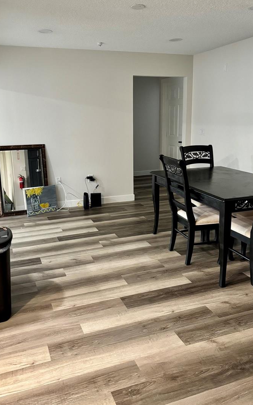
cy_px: 186
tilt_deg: -12.1
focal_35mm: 31
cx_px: 124
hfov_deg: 40.6
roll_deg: -0.2
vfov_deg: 61.1
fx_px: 342
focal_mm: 5.96
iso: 500
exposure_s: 1/60
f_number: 1.6
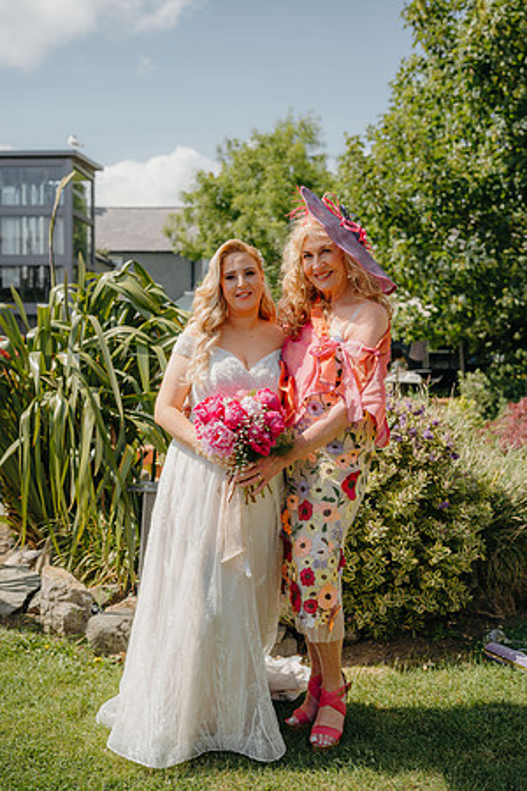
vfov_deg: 54.4
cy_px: 396
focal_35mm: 35
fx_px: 768
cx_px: 264
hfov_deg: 37.9
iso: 100
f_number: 2.8
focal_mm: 35
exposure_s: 1/1250
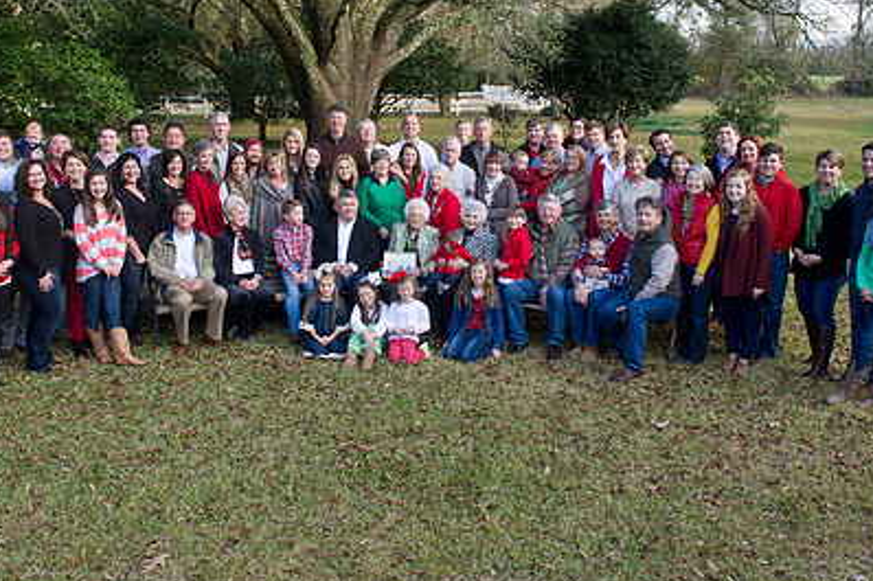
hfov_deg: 54.3
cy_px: 173
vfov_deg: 37.2
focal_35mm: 35
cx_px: 375
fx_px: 848
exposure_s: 1/250
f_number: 8
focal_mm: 24
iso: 1000
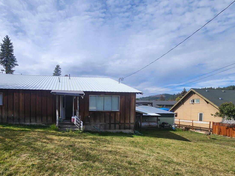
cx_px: 77
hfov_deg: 81.6
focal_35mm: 19
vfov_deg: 67.6
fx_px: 129
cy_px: 111
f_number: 2.2
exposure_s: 1/2339
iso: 50
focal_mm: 2.2
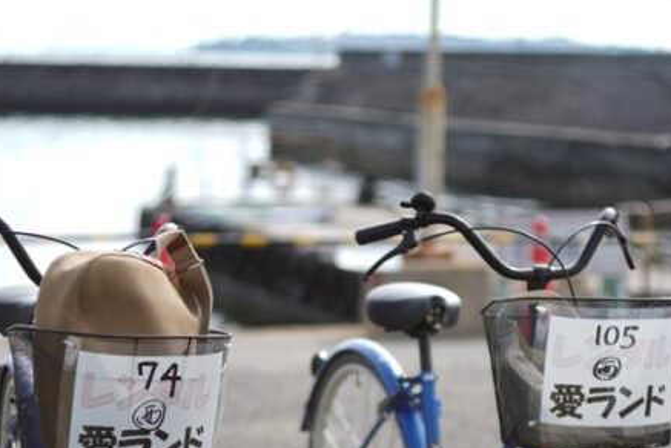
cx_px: 384
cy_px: 489
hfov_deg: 24.7
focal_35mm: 82
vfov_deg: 16.2
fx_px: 1529
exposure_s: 1/2000
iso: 64
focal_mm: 35
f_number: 2
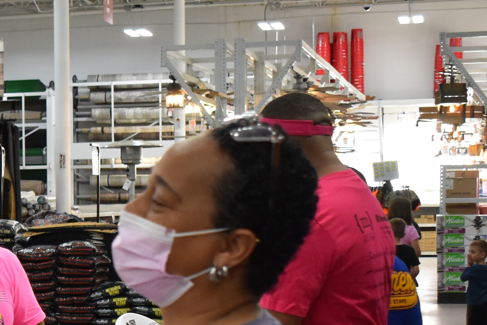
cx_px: -224
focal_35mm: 126
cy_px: 340
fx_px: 1704
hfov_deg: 15.2
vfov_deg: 10.8
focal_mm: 26
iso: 1100
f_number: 4
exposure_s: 1/125
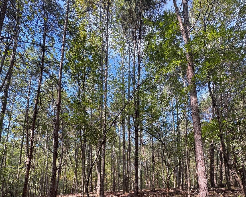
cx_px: 125
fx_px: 138
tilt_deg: +10.1
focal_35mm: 19
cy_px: 163
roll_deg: +0.2
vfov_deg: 63.4
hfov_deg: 83.3
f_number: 2.2
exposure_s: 1/104
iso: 40
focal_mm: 2.22
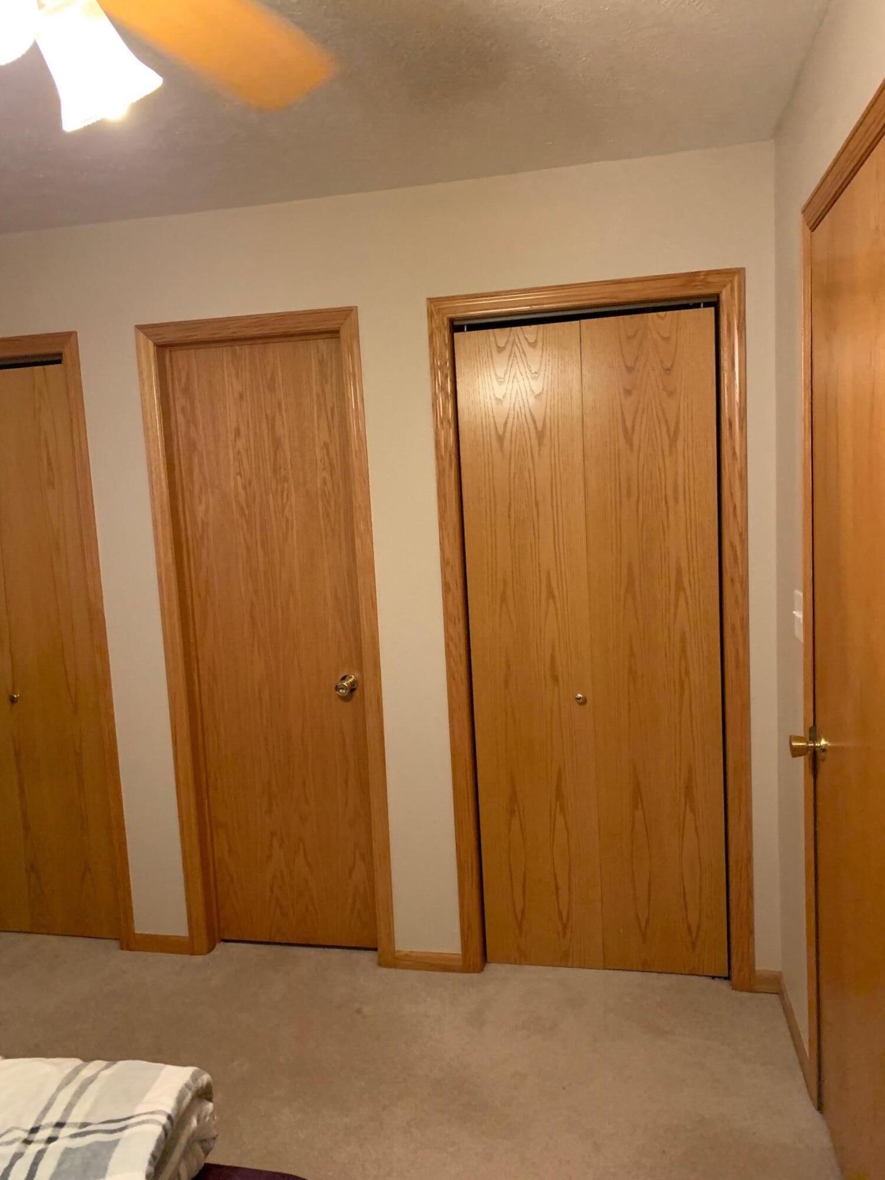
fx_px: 886
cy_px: 590
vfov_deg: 67.3
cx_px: 442
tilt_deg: -6.7
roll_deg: +2.4
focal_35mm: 26
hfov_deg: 53.1
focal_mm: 4.25
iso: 400
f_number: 1.8
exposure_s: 1/40
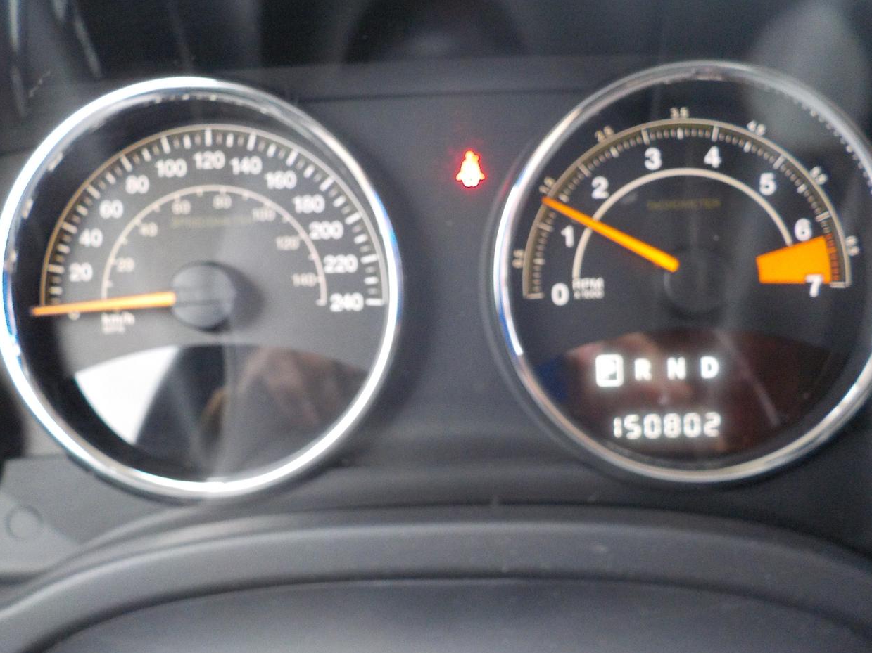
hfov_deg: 58.3
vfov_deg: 45.4
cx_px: 449
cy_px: 337
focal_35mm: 31
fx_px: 781
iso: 400
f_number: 3.3
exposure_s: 1/20
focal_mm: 4.1
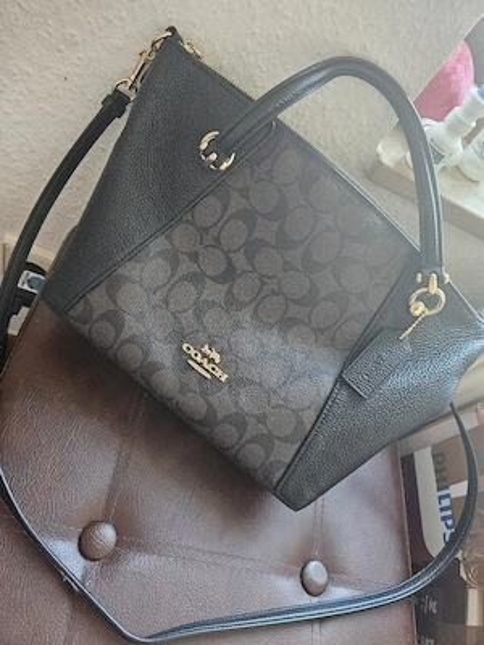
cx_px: 242
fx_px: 429
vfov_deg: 73.9
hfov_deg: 58.9
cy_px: 322
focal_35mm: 23
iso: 1000
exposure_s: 1/101
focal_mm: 5.4
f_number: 1.8
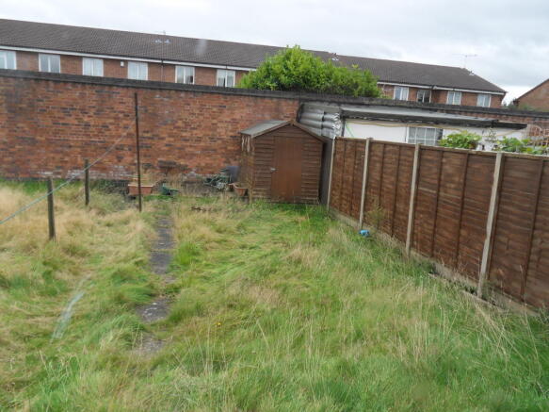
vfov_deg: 51.3
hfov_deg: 65.3
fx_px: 428
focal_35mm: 27
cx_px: 274
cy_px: 206
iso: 100
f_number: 3.5
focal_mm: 4.7
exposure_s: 1/90
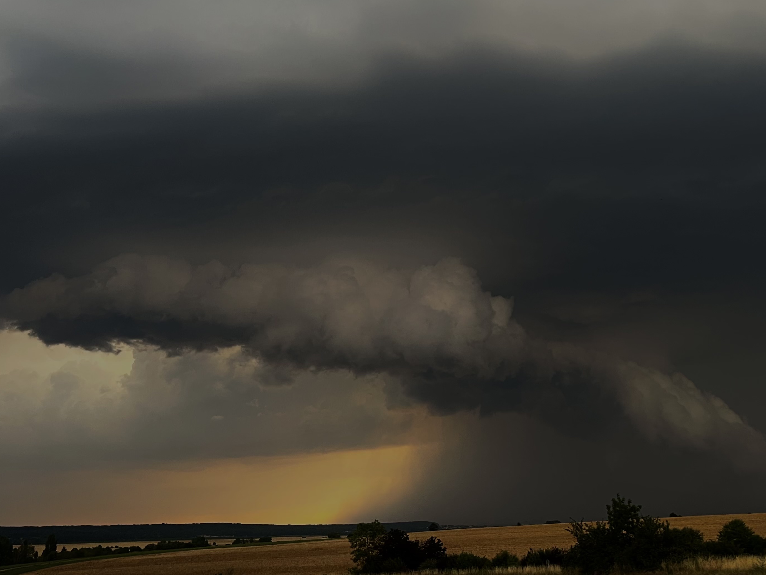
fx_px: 841
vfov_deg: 37.7
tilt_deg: +17.9
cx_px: 454
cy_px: 257
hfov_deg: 48.7
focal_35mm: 38
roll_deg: +1.7
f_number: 1.6
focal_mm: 5.1
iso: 125
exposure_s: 1/78
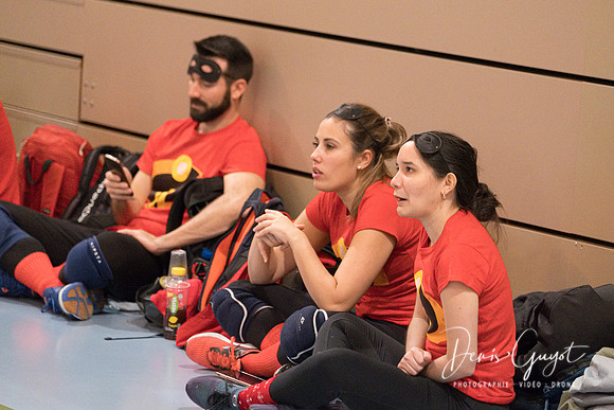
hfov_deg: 10.9
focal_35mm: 189
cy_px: 176
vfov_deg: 7.3
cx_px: 328
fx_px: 3225
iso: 6400
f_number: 2.8
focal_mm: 110.6
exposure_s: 1/400
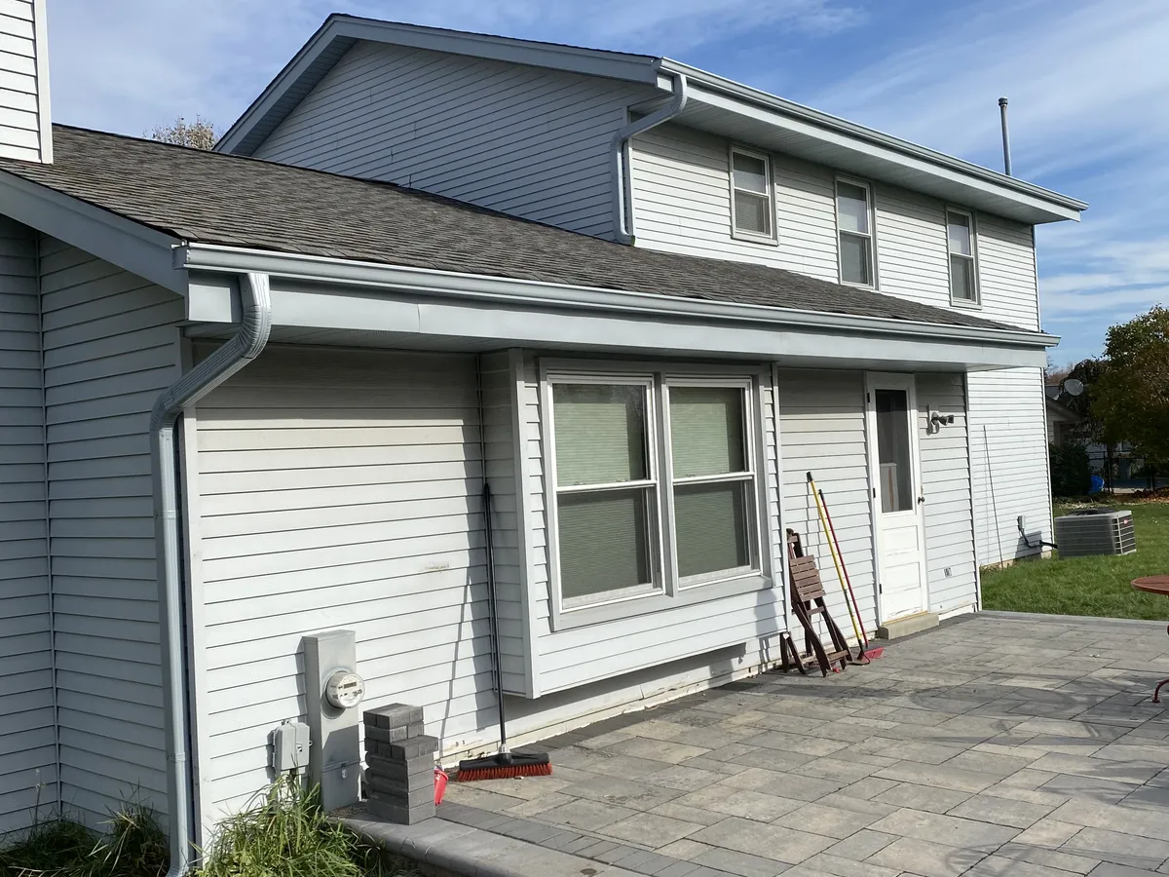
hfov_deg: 67.3
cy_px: 438
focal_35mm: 26
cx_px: 584
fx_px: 878
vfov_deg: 53.1
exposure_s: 1/3497
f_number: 1.8
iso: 32
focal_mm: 4.25
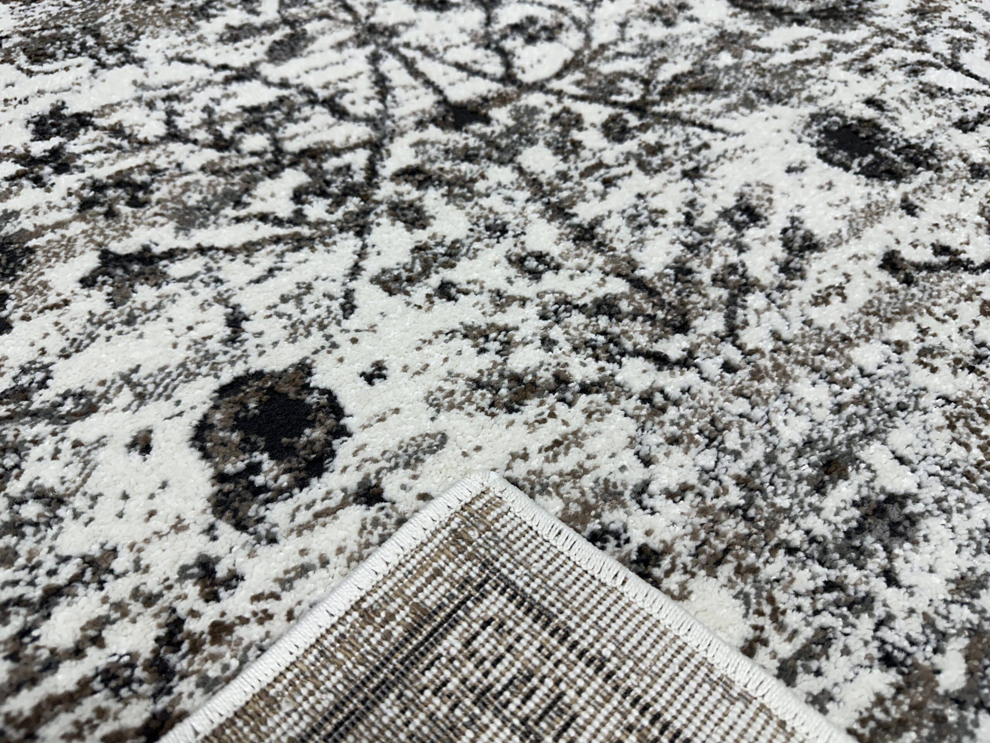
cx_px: 495
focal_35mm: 24
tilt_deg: -52.9
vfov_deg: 56.8
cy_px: 372
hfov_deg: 71.6
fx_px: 686
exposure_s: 1/120
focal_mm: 6.86
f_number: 1.78
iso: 80
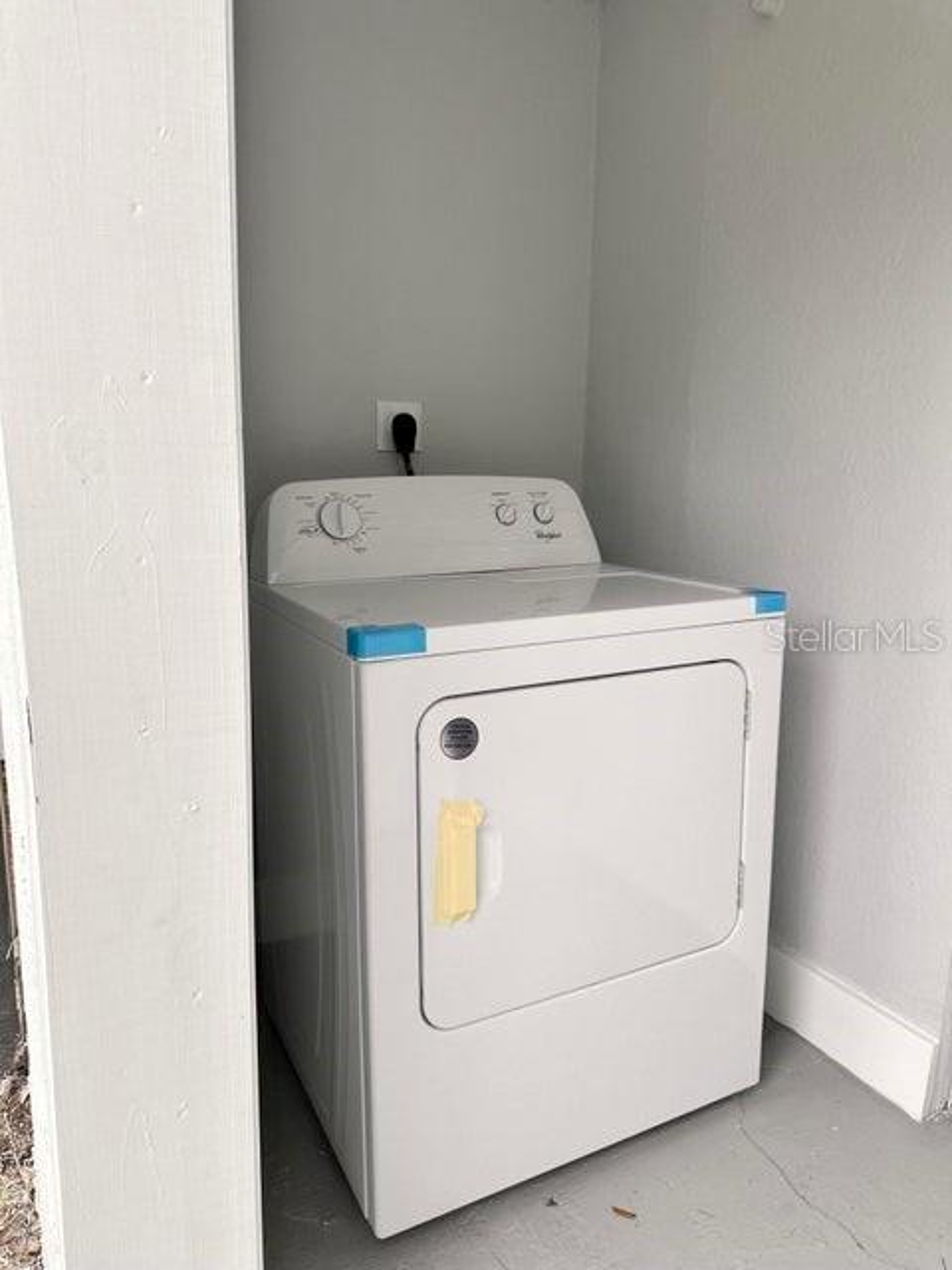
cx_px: 476
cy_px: 635
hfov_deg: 56.8
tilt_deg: -10.8
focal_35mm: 24
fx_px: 880
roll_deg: -1.7
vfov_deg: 71.6
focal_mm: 6.86
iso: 80
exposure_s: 1/1040
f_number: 1.78
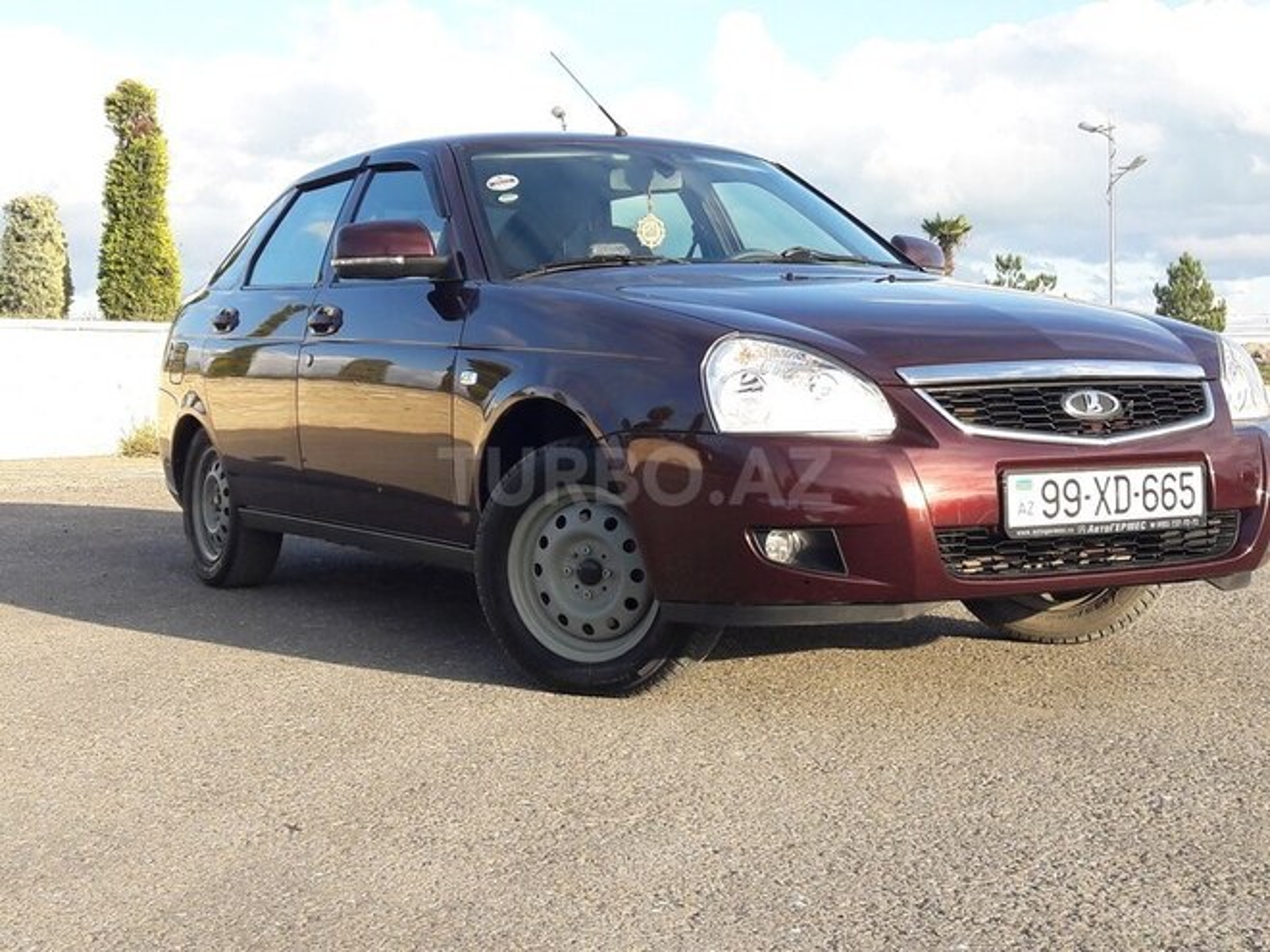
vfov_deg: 49.7
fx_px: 1027
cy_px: 476
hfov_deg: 63.4
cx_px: 635
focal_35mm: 28
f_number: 1.9
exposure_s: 1/495
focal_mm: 3.7
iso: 40
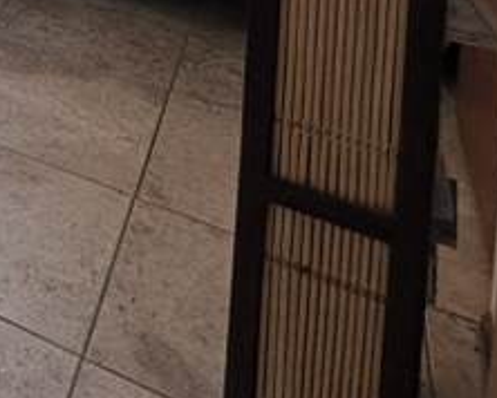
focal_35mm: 63
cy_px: -347
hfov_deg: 22.8
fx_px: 927
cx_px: -296
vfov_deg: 18.3
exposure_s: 1/120
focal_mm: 2.22
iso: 100
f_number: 2.2
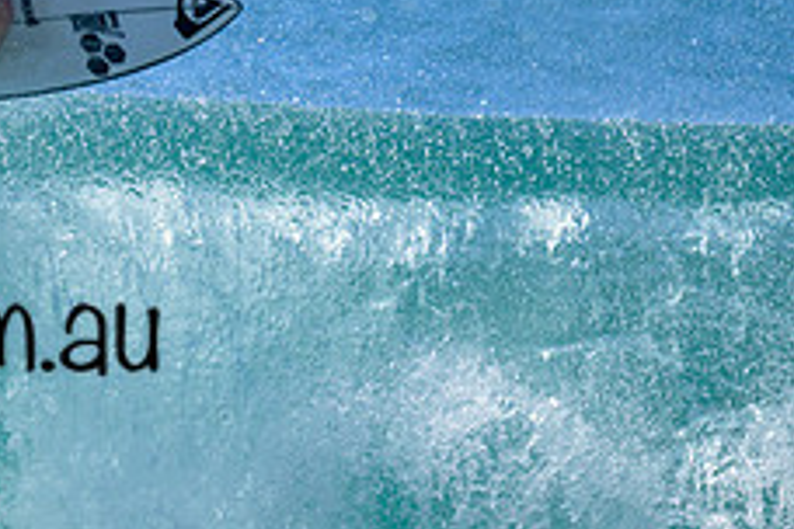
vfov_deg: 0.6
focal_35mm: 2339
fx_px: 51584
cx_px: -278
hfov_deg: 0.9
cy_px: 255
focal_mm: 800
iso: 320
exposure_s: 1/2000
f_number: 6.3
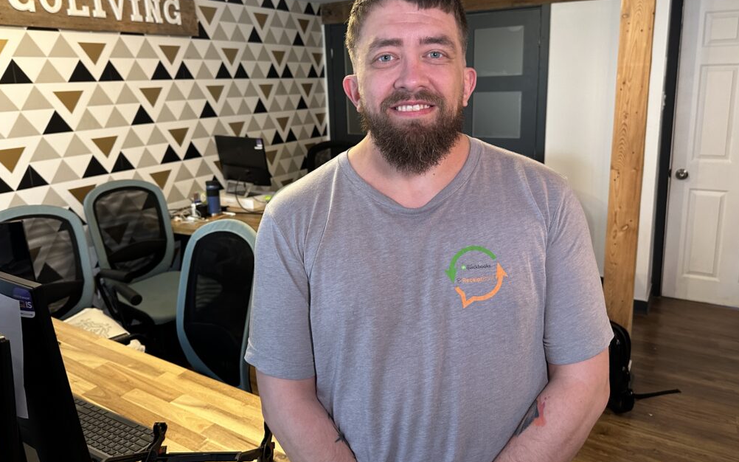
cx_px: 372
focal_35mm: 26
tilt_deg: -10.5
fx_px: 524
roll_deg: +1.3
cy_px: 190
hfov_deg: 70.4
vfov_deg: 47.4
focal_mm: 6.86
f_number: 1.78
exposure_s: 1/60
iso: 320
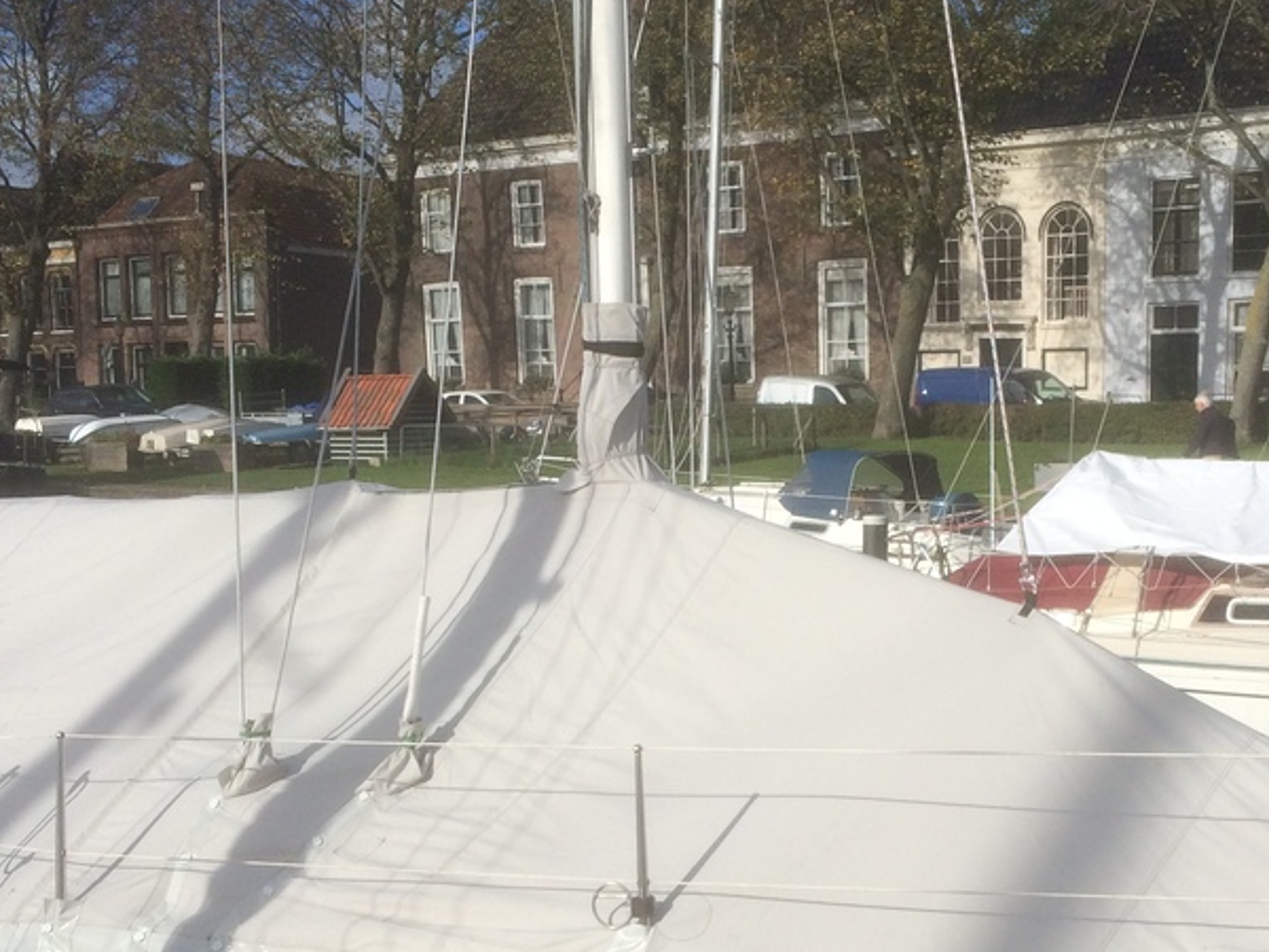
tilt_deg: -8.0
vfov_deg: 25.0
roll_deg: -0.5
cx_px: 730
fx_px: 2126
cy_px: 683
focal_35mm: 58
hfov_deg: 33.2
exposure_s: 1/3425
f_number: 2.2
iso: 32
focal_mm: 4.15
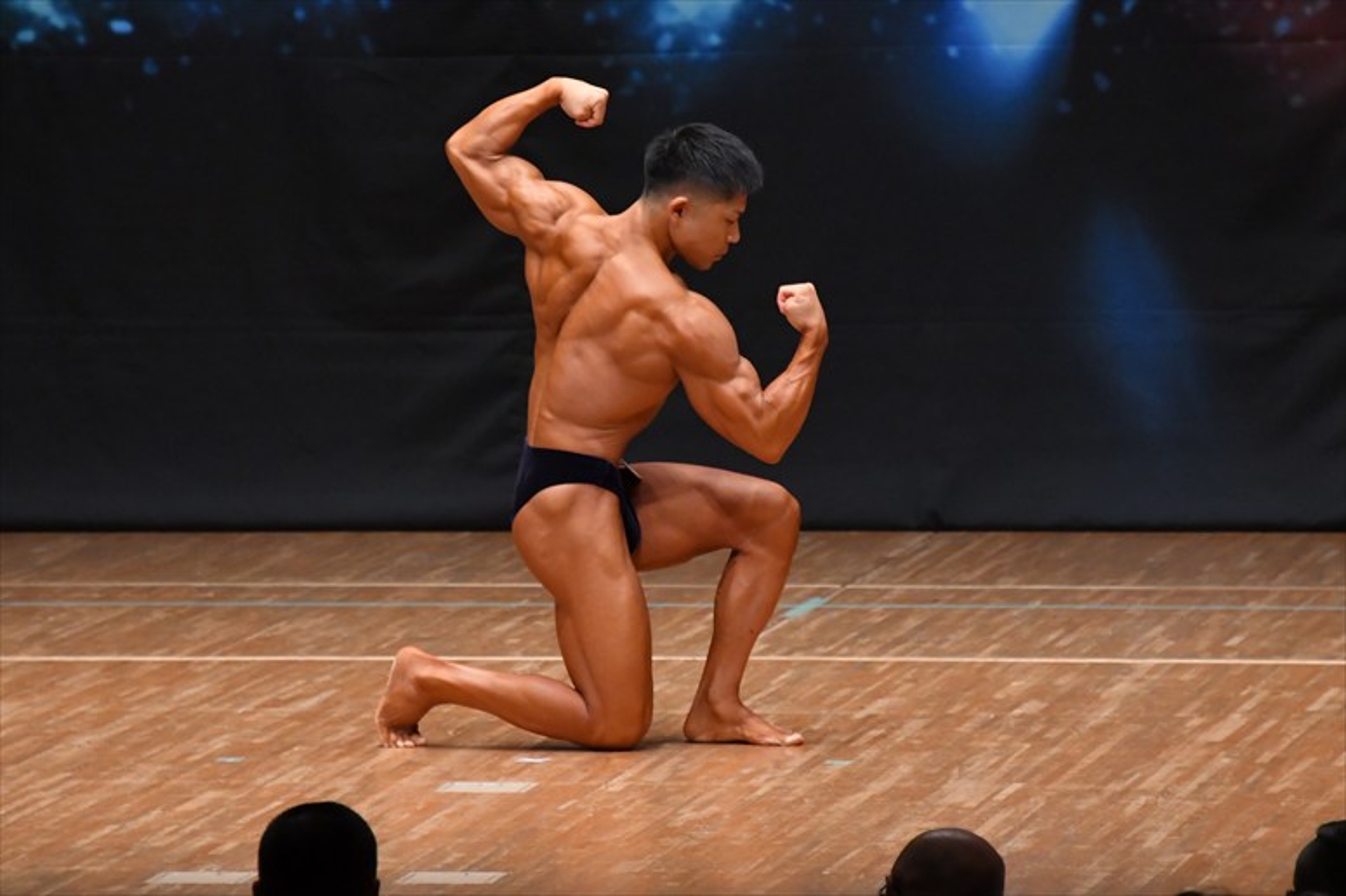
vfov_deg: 4.4
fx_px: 11772
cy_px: 448
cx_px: 673
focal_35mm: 315
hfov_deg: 6.5
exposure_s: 1/400
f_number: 5.6
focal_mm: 210
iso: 5000
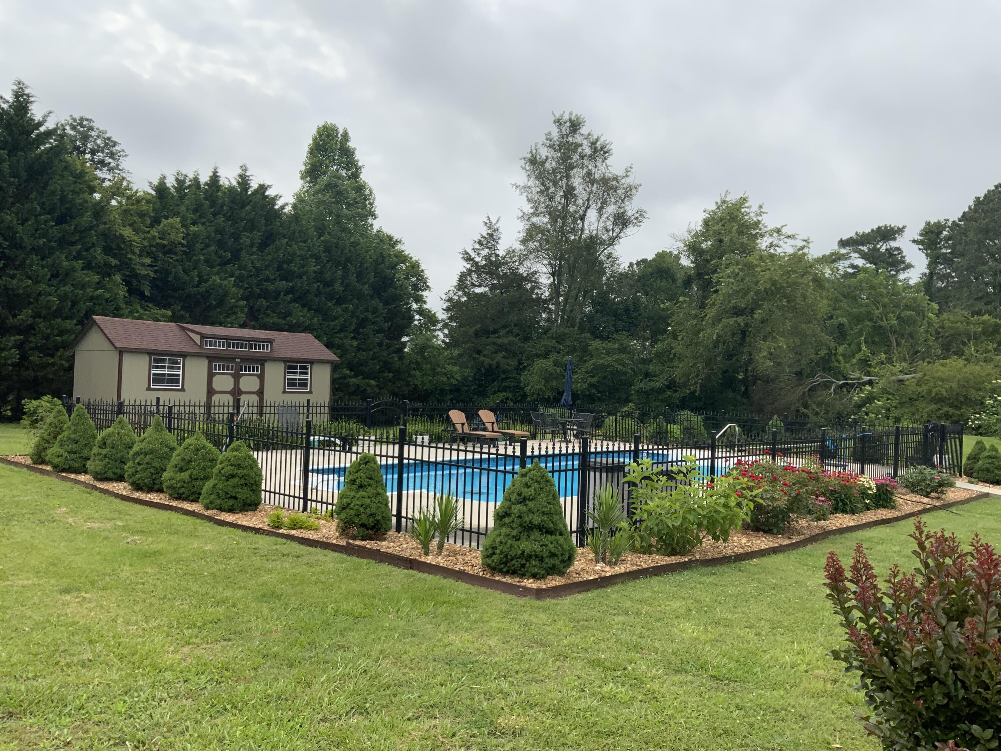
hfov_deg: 61.7
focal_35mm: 29
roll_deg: -2.4
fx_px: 839
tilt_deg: -0.1
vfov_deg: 48.2
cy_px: 376
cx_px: 500
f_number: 1.8
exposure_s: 1/1675
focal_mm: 3
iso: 16
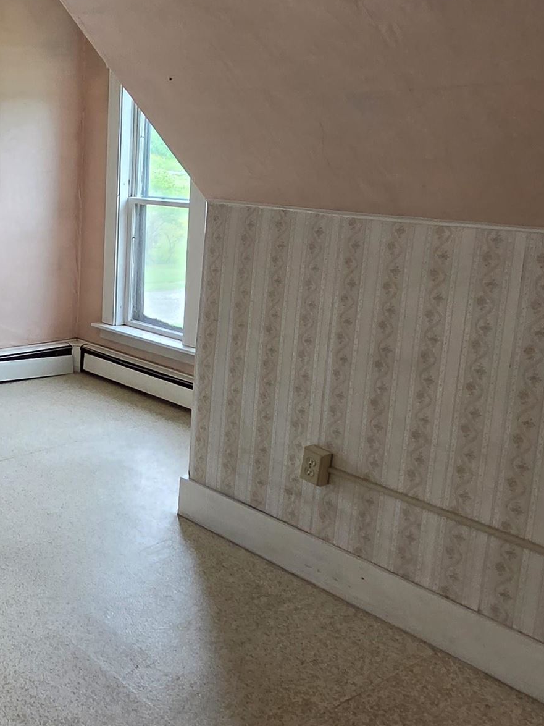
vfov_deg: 53.0
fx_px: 713
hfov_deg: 32.3
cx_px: -151
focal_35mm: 34
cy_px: 248
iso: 160
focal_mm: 2.2
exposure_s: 1/120
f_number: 2.2
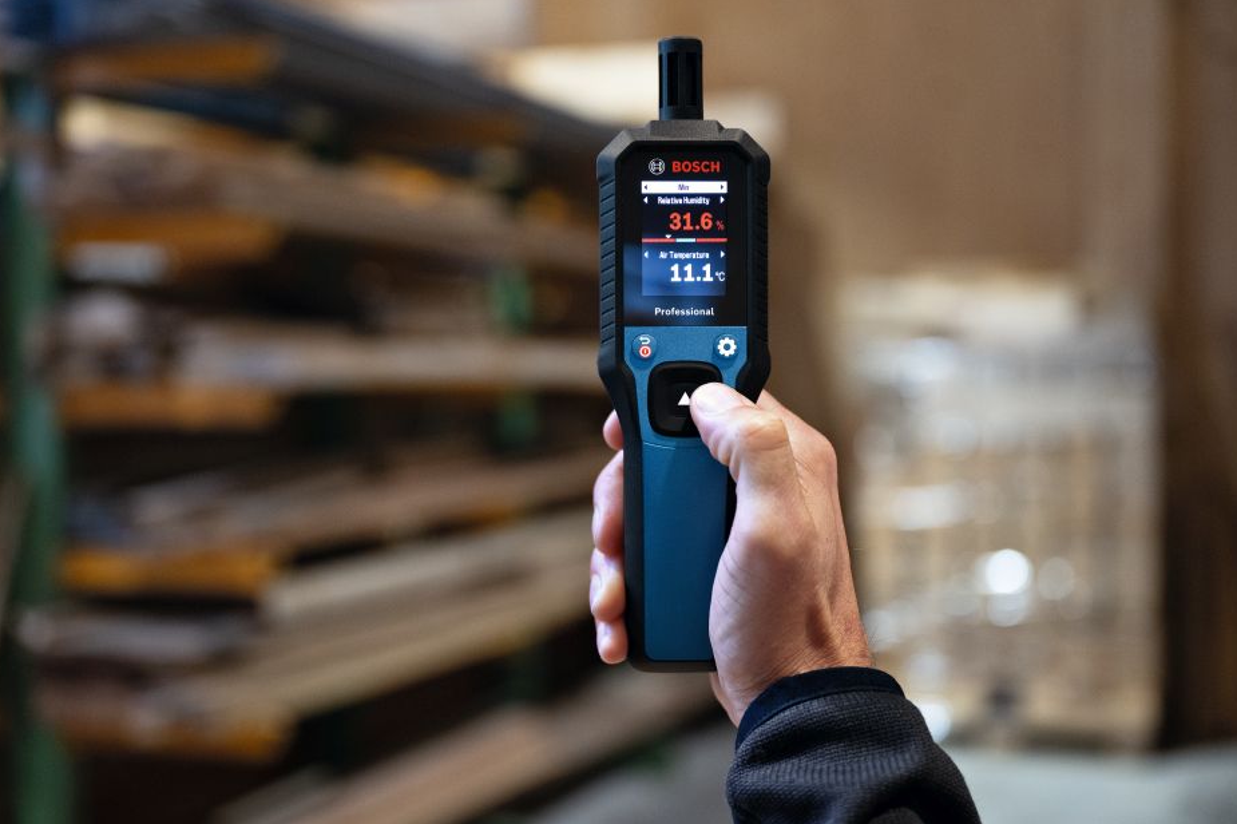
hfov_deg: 37.5
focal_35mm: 53
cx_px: 595
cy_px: 417
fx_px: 1820
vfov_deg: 25.5
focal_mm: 49
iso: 2500
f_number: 2.8
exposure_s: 1/250
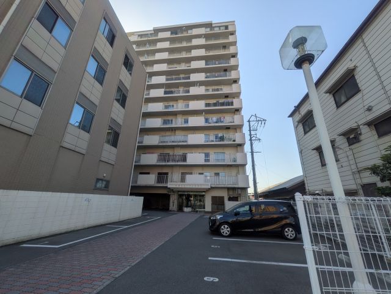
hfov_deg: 102.1
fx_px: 158
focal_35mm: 14
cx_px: 196
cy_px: 147
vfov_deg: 85.7
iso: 51
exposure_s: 1/1160
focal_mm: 1.83
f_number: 2.2
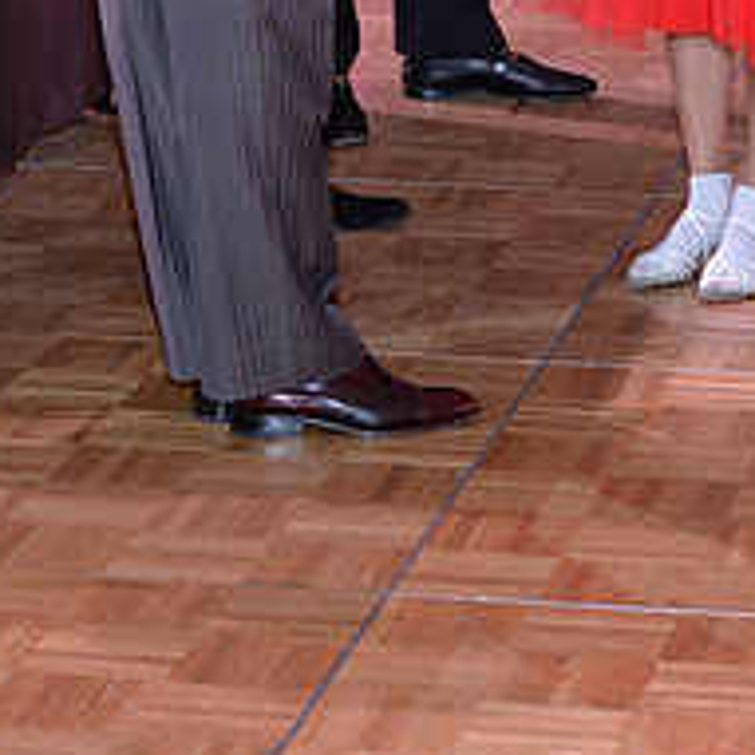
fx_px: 4442
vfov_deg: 9.5
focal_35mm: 180
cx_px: 583
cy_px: -352
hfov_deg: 9.7
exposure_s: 1/250
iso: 2000
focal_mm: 70
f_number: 5.6
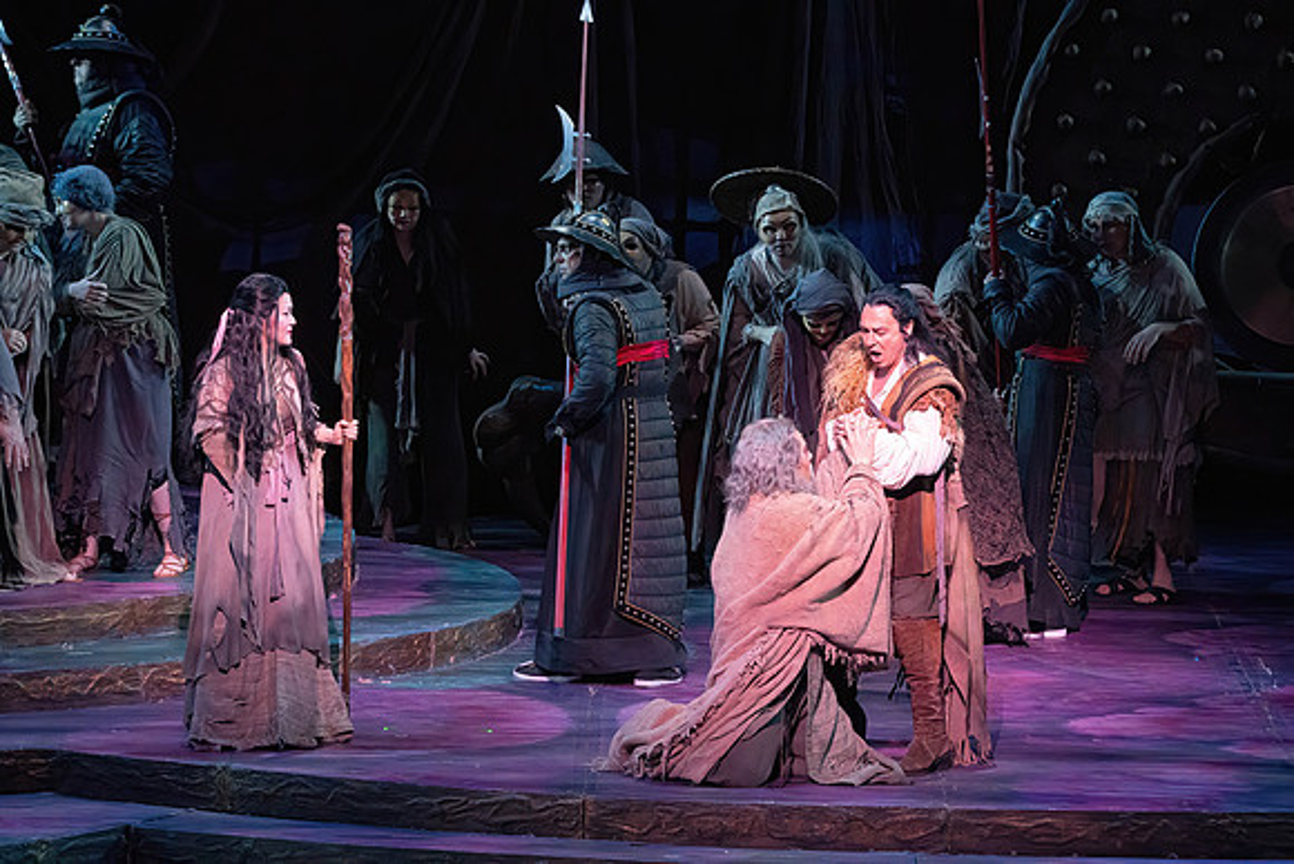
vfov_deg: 6.9
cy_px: 432
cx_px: 647
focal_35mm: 200
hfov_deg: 10.3
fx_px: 7190
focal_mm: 200
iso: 20000
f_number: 9
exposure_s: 1/320
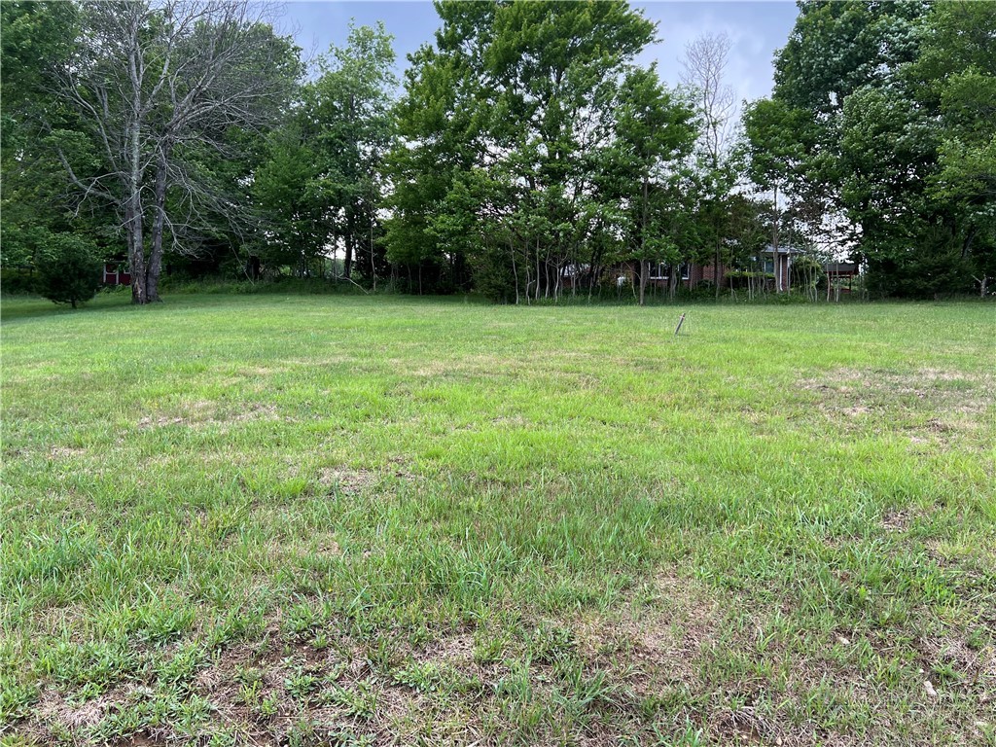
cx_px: 498
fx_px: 748
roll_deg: +0.9
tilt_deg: +0.8
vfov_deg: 53.1
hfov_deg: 67.3
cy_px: 374
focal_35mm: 26
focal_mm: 5.7
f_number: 1.5
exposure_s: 1/509
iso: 50
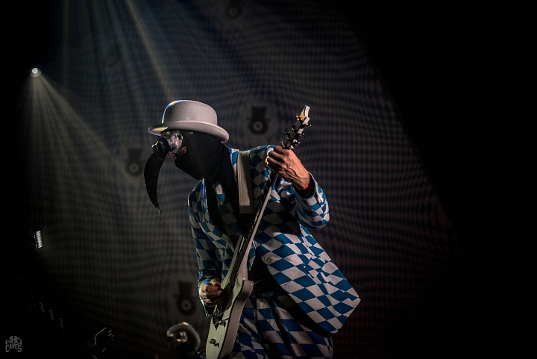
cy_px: 180
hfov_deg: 38.2
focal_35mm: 52
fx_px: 776
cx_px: 268
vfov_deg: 26.0
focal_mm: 52
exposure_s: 1/80
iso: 2500
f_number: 2.8
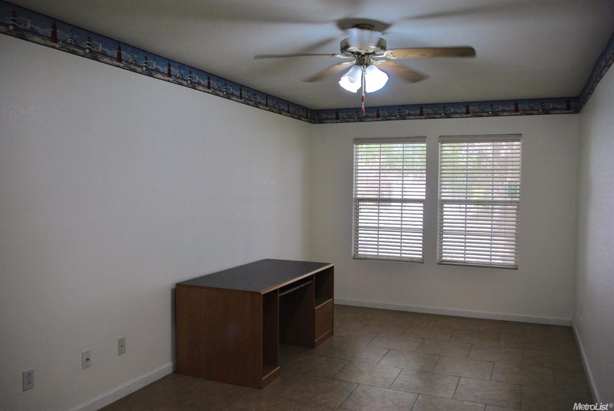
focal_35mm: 30
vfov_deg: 43.7
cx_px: 307
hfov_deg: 61.9
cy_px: 206
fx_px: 512
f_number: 4
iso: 200
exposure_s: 1/60
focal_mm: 20
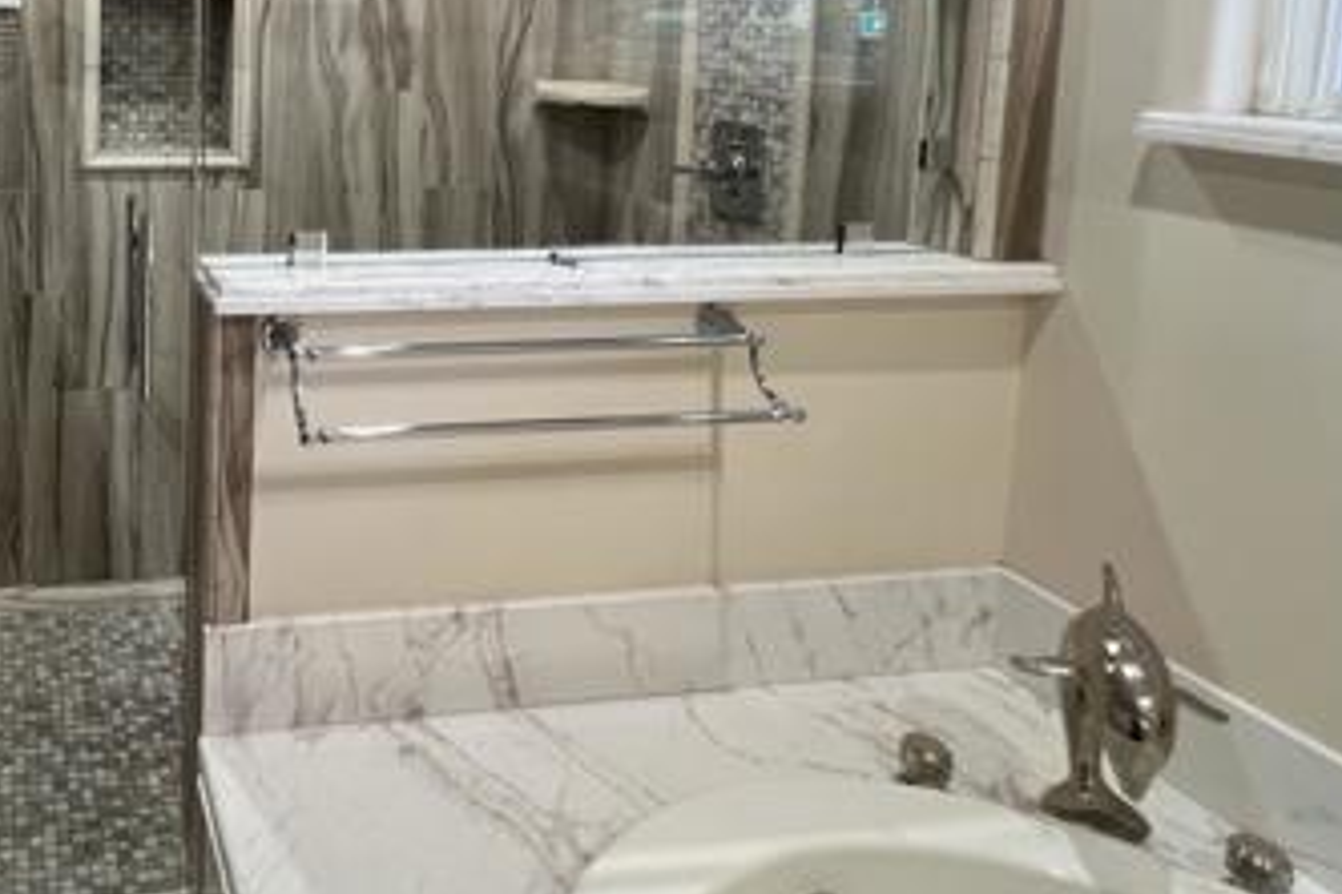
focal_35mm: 26
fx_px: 969
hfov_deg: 60.2
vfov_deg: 45.2
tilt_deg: -4.8
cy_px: 97
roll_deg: -0.7
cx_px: 165
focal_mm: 1.57
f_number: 1.8
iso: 160
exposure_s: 1/60
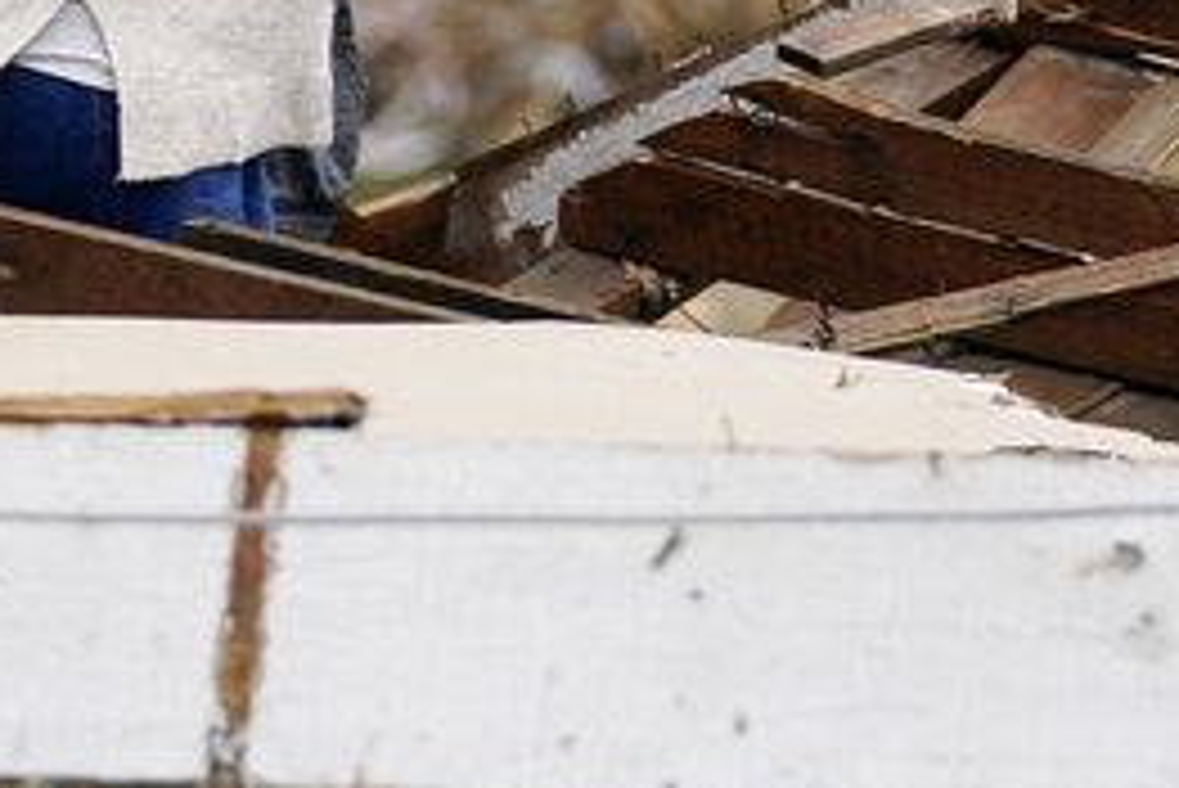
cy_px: -20
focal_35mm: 528
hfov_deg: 3.9
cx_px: 338
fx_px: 17301
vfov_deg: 2.6
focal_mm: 135
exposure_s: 1/2500
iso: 500
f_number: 2.8
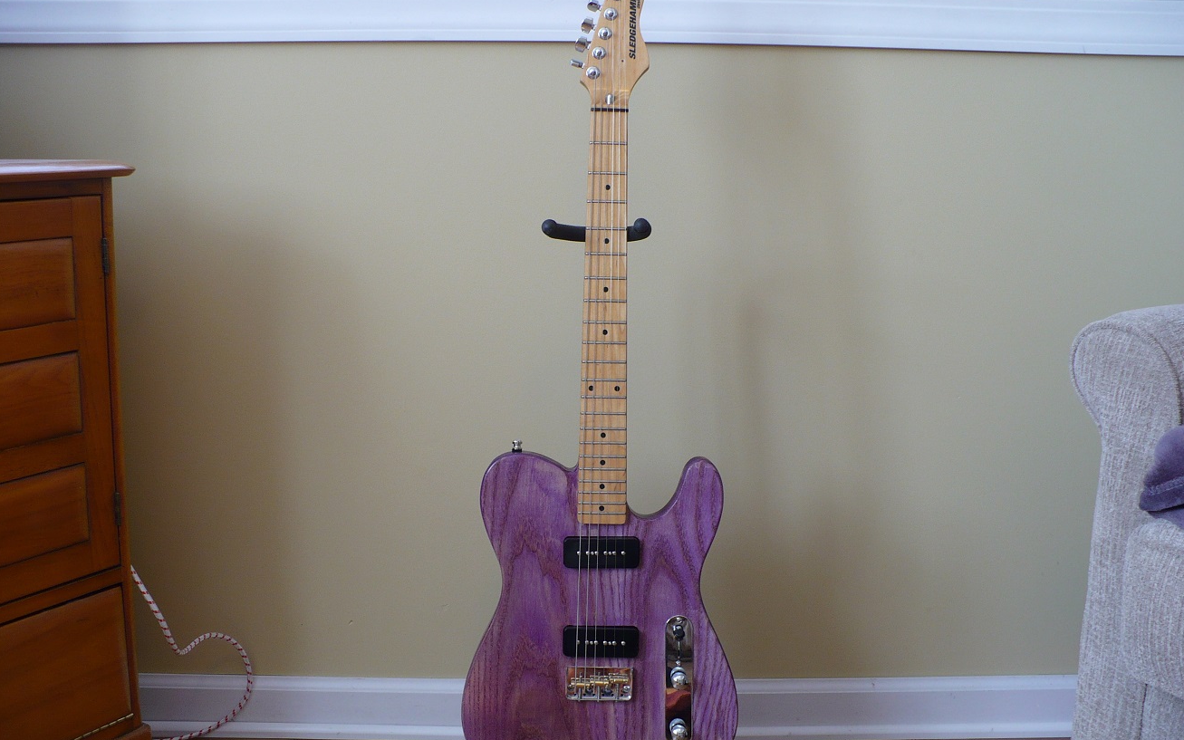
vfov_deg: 32.0
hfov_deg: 49.3
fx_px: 1291
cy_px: 384
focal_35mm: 40
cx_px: 599
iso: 100
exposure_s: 1/30
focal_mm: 6.1
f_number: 2.8
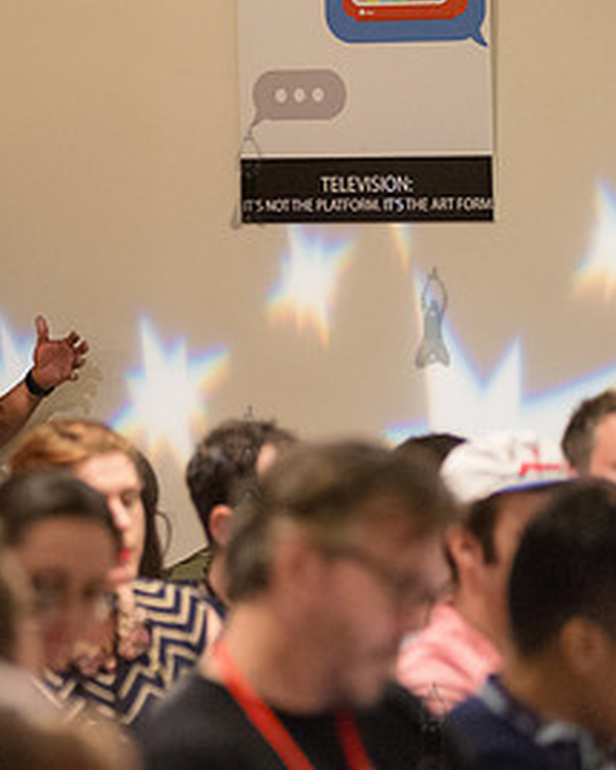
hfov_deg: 5.2
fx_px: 6704
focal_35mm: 294
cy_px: 316
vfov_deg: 6.6
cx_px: -123
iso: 4000
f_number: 2.8
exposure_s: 1/200
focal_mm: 145
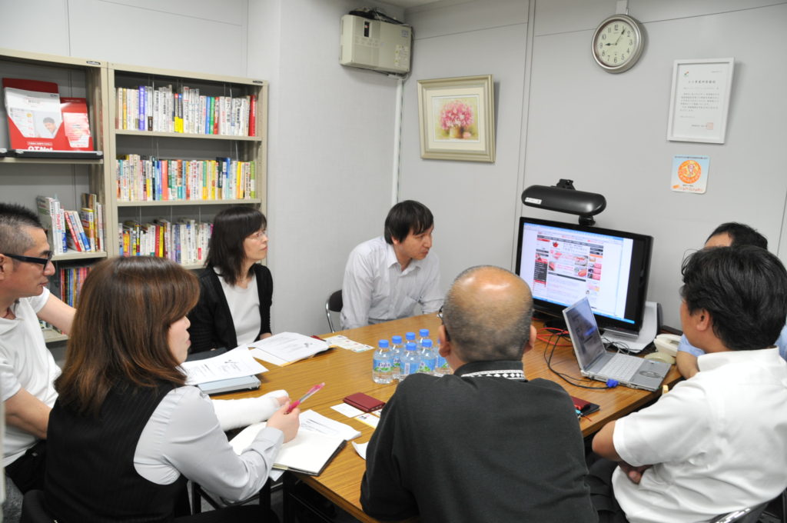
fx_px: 589
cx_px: 394
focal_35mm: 27
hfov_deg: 67.4
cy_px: 262
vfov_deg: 47.8
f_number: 5.6
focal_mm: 18
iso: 280
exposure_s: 1/15
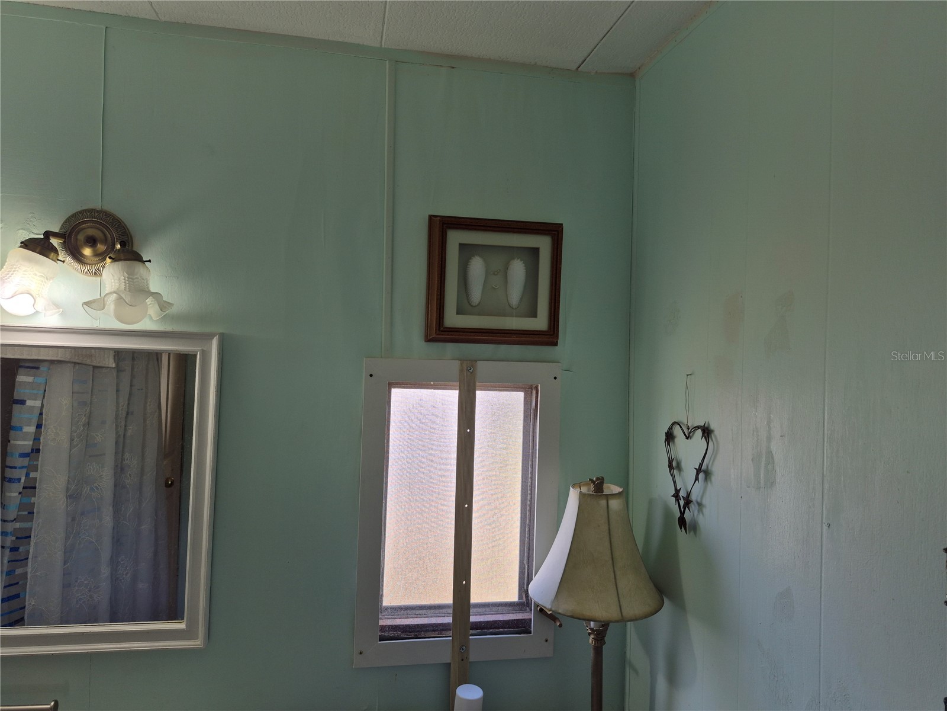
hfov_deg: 73.9
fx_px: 629
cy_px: 356
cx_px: 474
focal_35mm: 23
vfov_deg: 58.9
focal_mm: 5.4
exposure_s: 1/180
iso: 25
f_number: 1.8
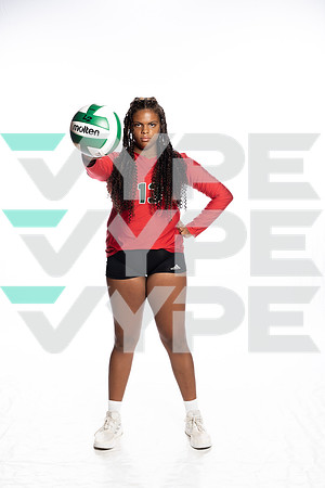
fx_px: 677
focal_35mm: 50
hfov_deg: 27.0
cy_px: 244
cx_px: 162
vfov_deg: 39.6
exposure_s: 1/250
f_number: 8
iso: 400
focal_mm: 50
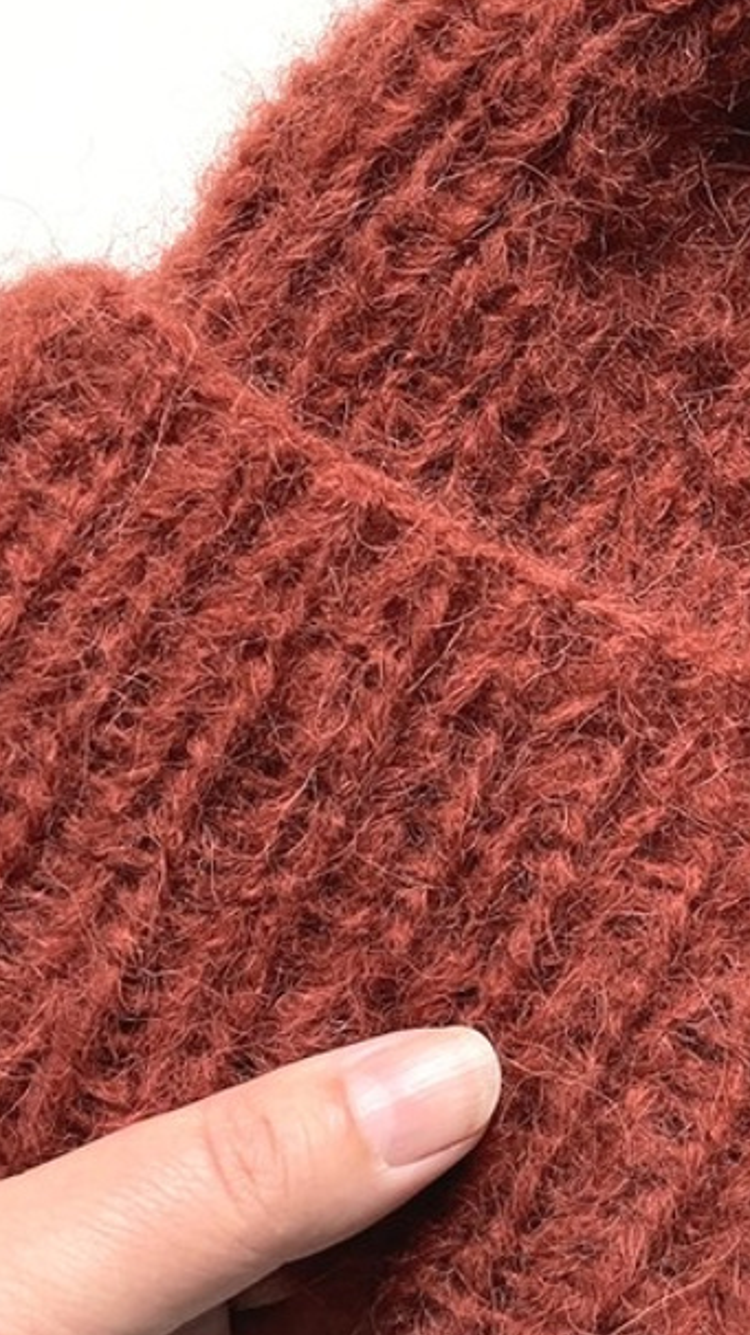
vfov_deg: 37.2
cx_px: 735
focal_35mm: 56
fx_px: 1982
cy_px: 669
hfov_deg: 20.8
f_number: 1.6
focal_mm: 4.2
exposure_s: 1/60
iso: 160
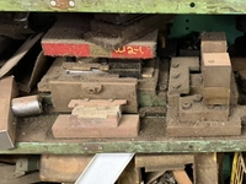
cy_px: 86
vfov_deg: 30.3
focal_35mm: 48
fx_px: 341
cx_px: 194
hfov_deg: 38.3
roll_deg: -0.1
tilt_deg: -31.1
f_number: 1.78
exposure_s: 1/40
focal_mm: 6.76
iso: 640
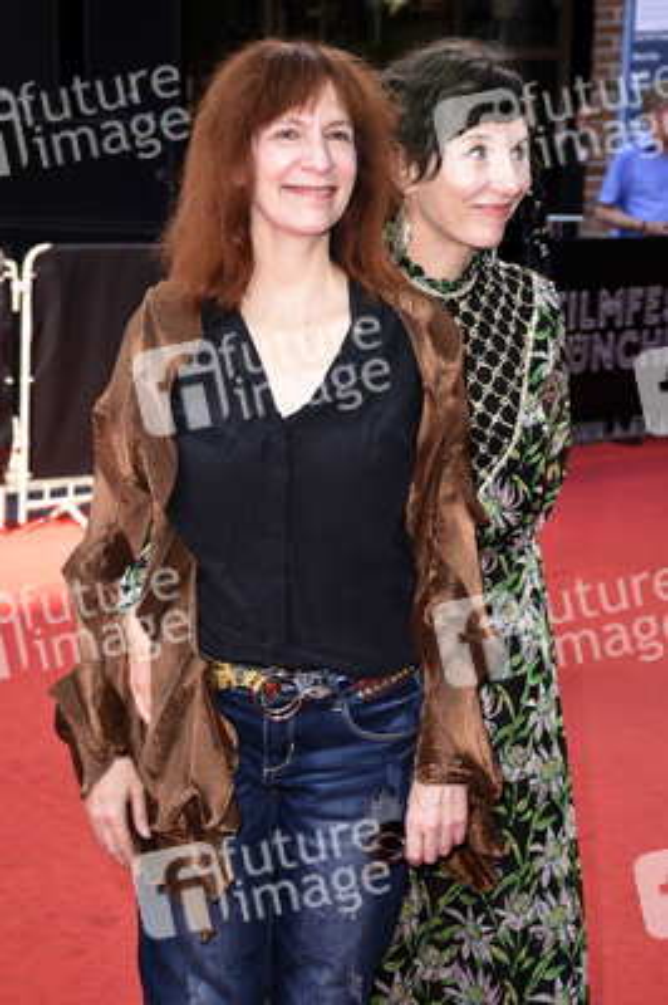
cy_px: 502
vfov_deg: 26.0
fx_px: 2175
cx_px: 334
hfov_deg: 17.5
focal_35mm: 78
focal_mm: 52
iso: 160
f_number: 6.3
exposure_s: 1/125
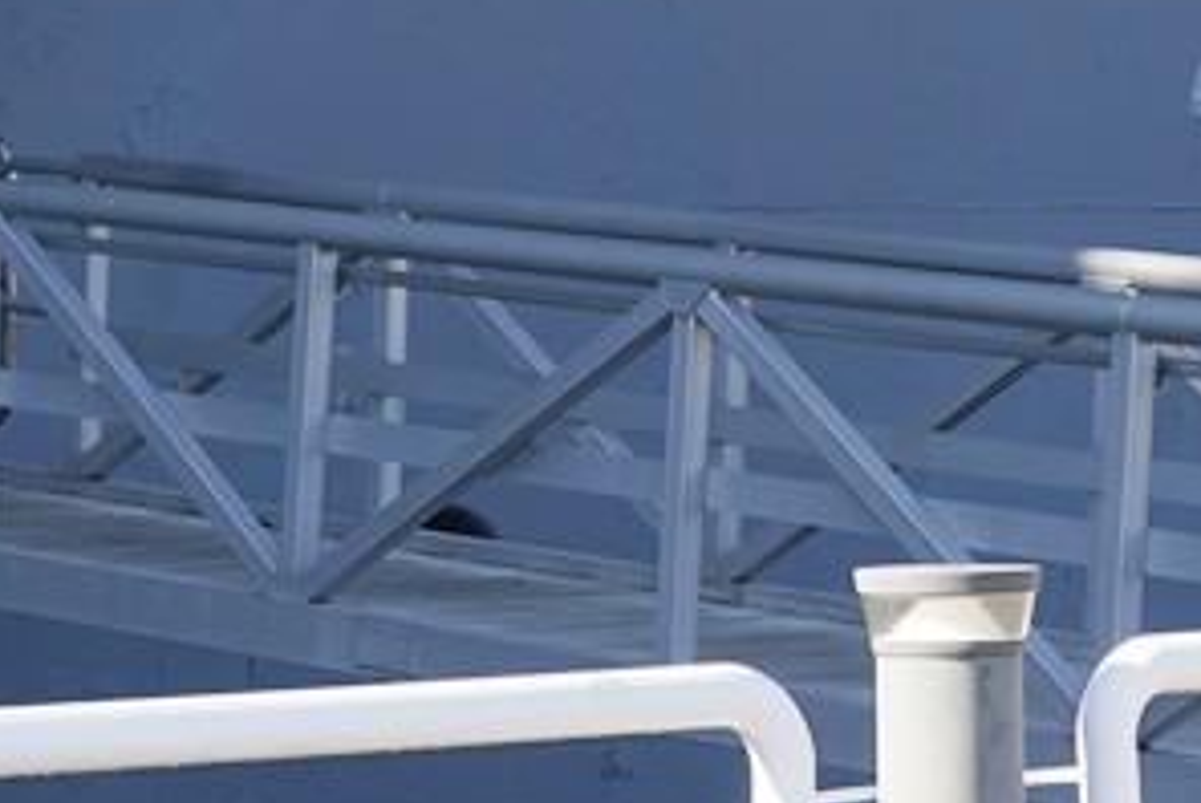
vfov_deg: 7.1
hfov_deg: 10.8
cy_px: -596
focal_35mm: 189
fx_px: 6311
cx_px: 1055
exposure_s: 1/100
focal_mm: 28
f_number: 10
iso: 100
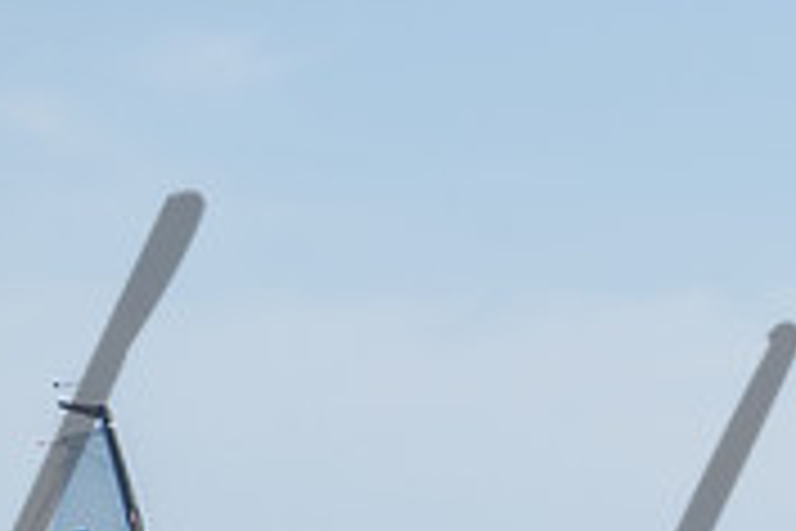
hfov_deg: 3.6
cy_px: 834
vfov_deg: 2.4
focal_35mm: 575
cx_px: 879
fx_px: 12713
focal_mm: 112
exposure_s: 1/640
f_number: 6.3
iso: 200
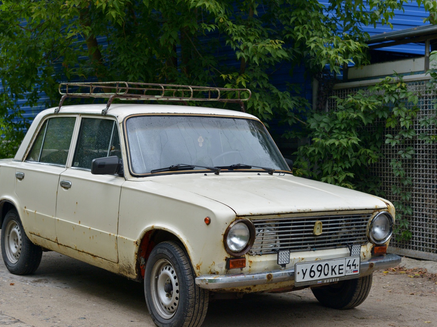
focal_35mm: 62
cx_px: 209
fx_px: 782
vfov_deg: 23.6
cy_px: 161
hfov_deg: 31.2
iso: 1000
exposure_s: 1/160
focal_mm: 50
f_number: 5.6
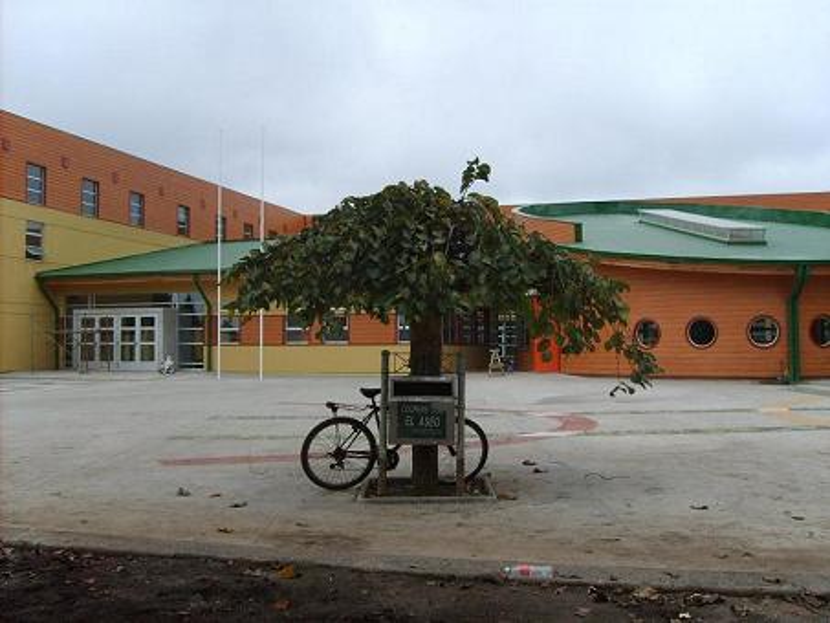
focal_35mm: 35
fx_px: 839
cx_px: 415
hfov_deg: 52.6
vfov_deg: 40.7
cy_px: 312
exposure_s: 1/1000
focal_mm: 5.8
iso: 50
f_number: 2.8
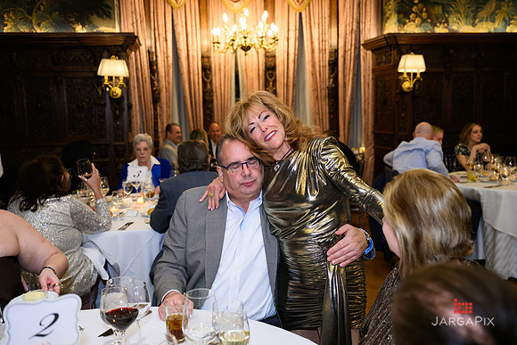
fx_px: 506
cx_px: 258
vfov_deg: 37.7
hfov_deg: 54.1
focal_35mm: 35
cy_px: 172
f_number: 3.2
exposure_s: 1/125
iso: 3200
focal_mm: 33.5
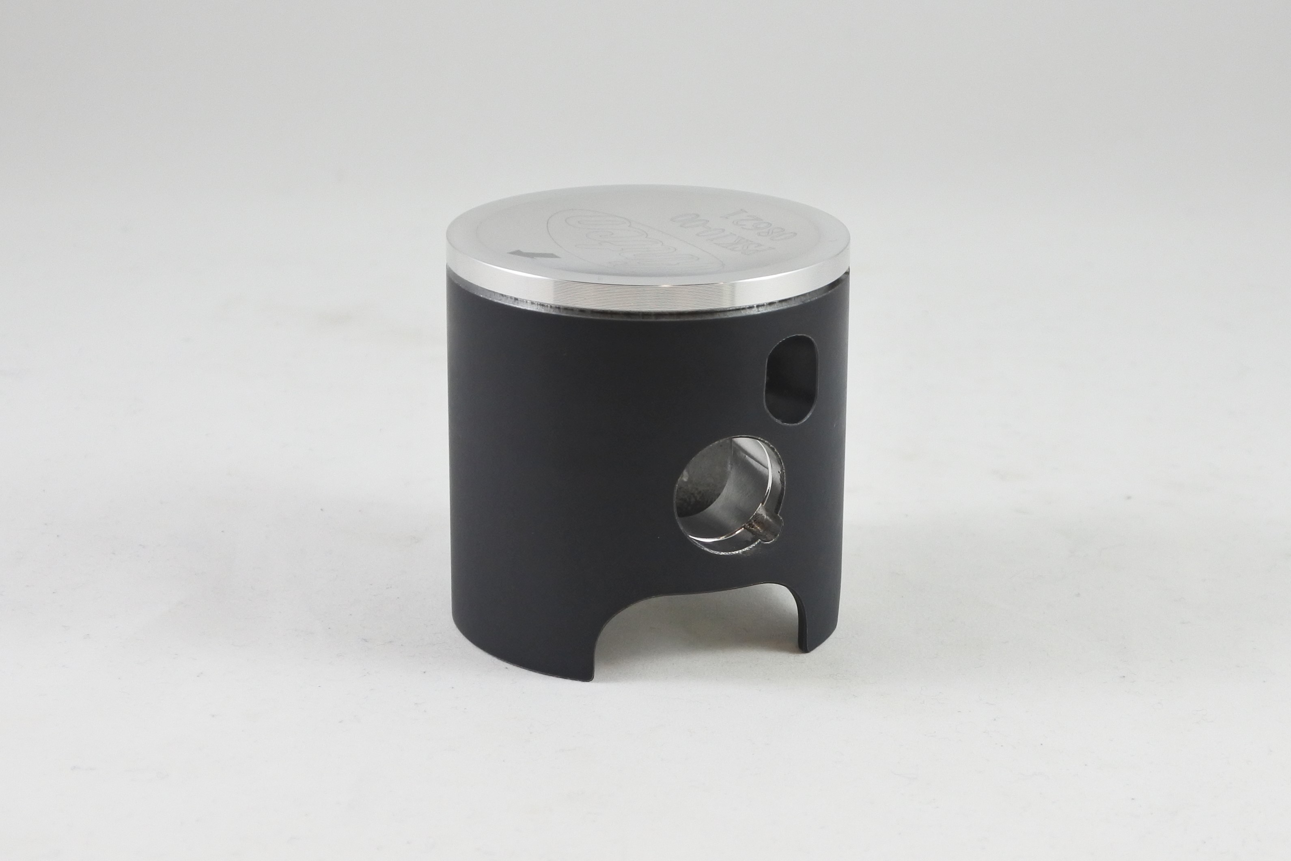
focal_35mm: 45
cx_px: 646
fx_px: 1614
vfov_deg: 29.9
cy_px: 430
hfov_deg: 43.6
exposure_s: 1/125
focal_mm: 16.8
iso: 500
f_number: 4.5
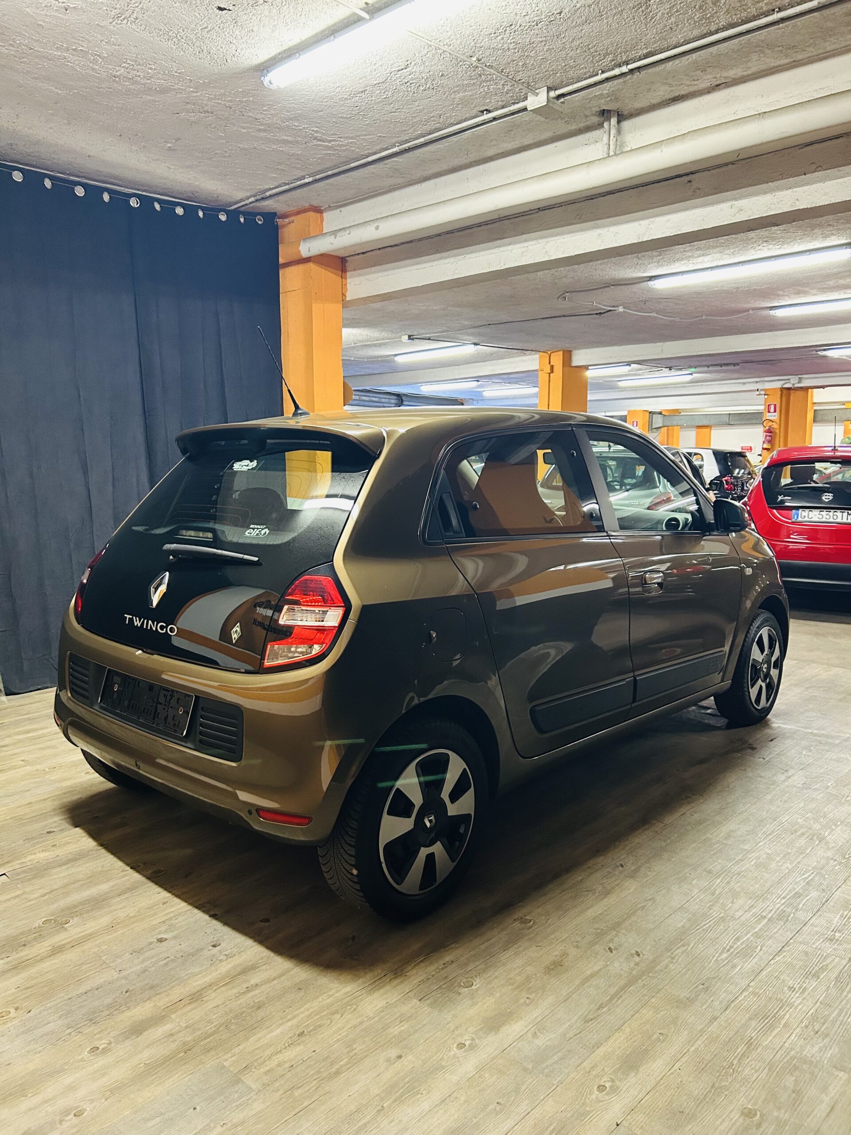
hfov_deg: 53.1
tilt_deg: -7.7
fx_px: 852
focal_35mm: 26
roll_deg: -0.2
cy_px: 568
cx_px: 426
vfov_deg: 67.3
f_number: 1.5
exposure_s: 1/50
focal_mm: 5.7
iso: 320
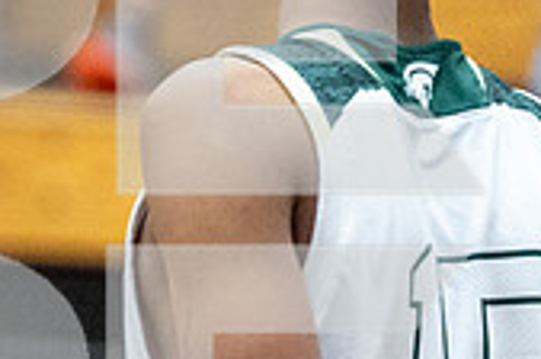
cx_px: -360
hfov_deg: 1.9
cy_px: 107
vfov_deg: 1.3
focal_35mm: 1089
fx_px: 16334
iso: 1250
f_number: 2.8
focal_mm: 200
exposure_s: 1/800
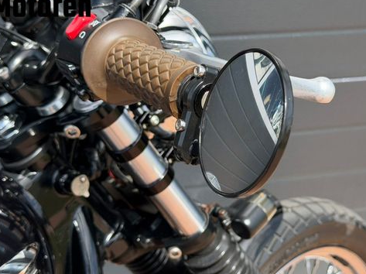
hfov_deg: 29.7
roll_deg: -2.6
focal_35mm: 65
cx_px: 239
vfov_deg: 22.5
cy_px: 151
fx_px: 687
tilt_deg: -25.2
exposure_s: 1/1678
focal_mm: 6.76
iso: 100
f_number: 1.78
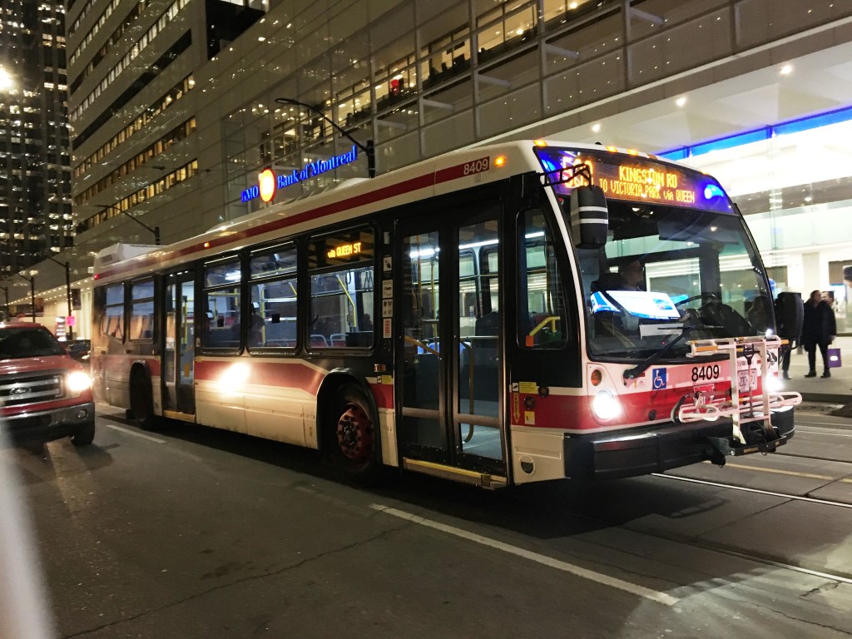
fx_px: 714
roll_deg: +1.8
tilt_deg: +0.2
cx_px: 426
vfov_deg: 48.2
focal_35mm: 29
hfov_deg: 61.7
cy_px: 320
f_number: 2.2
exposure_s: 1/15
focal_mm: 4.15
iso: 200
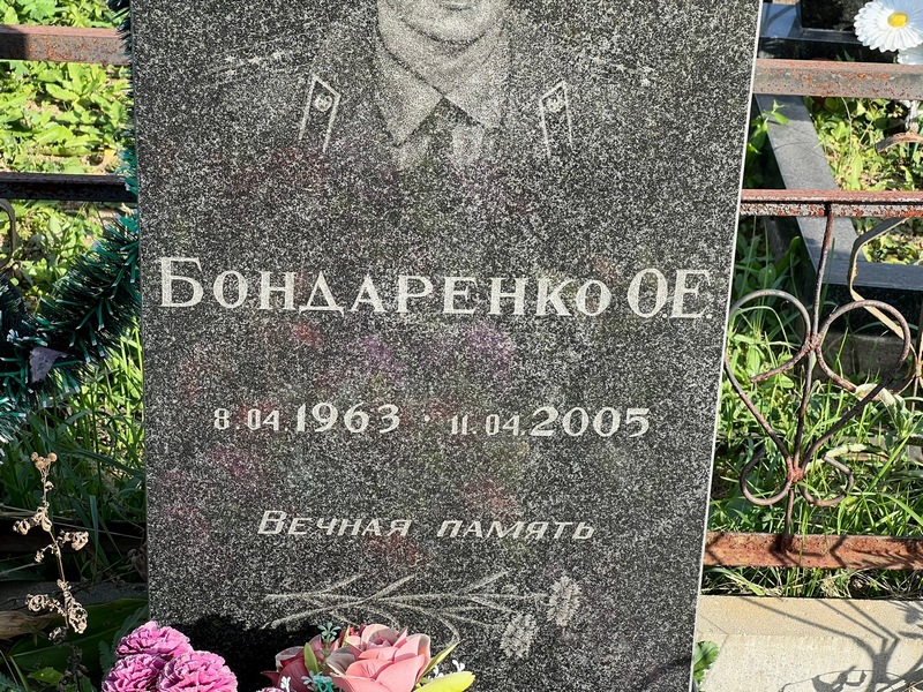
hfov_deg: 25.3
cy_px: 346
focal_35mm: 77
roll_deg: -2.9
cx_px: 462
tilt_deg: -25.3
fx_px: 2053
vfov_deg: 19.1
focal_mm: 9
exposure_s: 1/233
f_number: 2.8
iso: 32
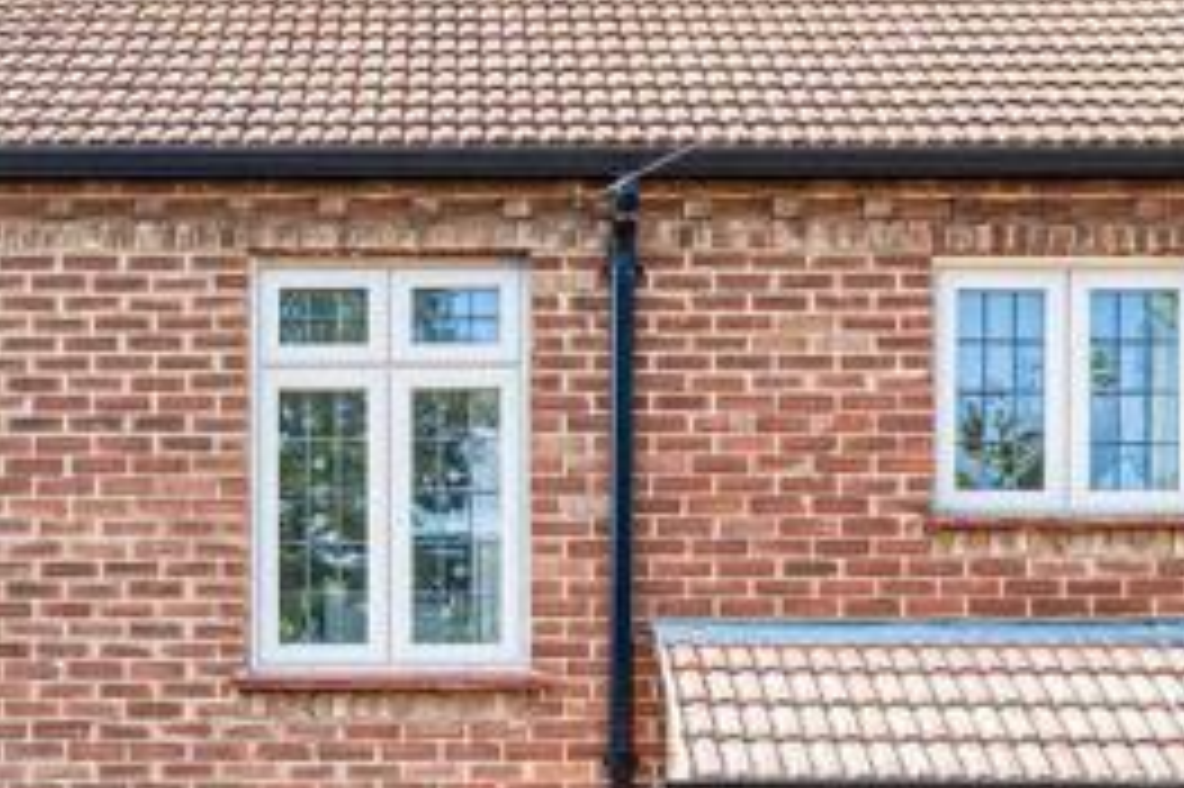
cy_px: 1002
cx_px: 351
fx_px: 2564
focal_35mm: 78
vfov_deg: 16.6
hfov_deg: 25.8
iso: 500
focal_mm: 20
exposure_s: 1/200
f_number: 8
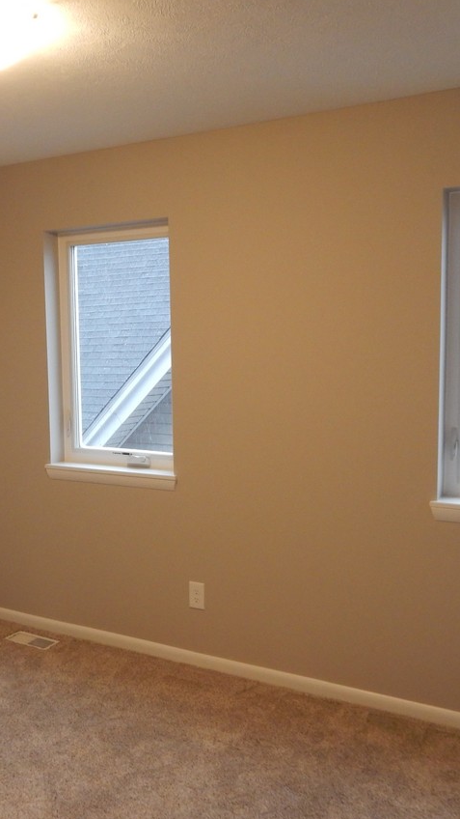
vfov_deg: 54.0
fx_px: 802
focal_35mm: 37
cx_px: 137
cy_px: 414
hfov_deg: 31.6
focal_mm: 4.5
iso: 320
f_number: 3.7
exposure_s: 1/30
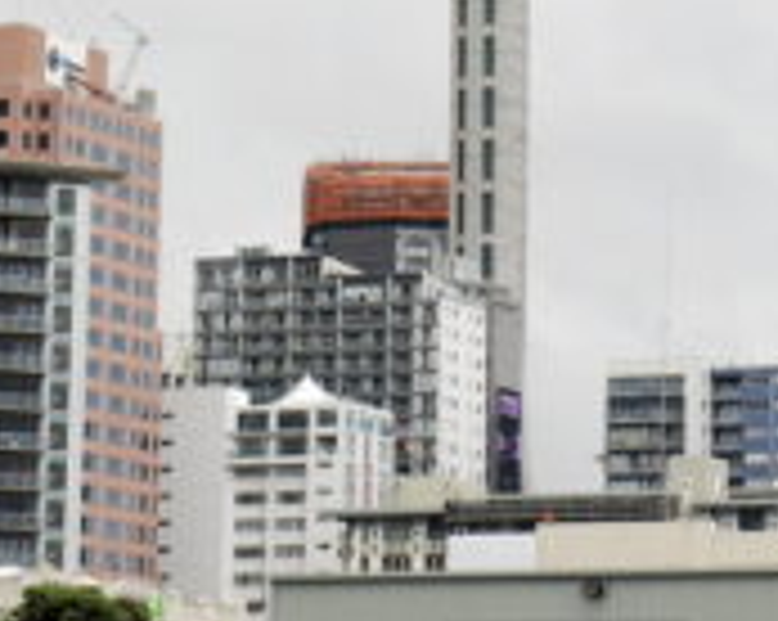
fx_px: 4508
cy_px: -261
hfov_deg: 9.9
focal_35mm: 196
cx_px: 483
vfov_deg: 7.8
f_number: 8
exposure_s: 1/250
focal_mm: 48
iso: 160
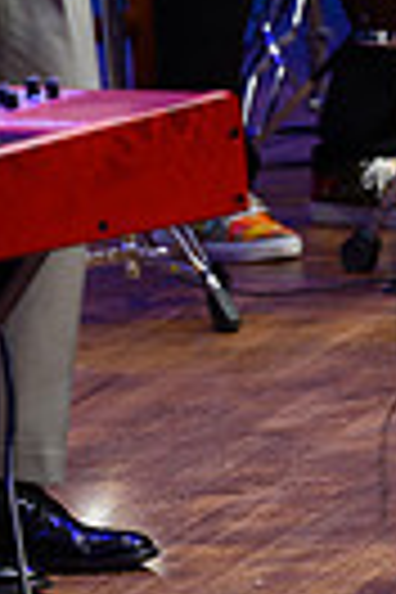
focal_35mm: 479
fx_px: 7903
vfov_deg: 4.3
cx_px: 122
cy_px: -248
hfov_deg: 2.9
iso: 800
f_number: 7.1
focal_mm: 140
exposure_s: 1/80
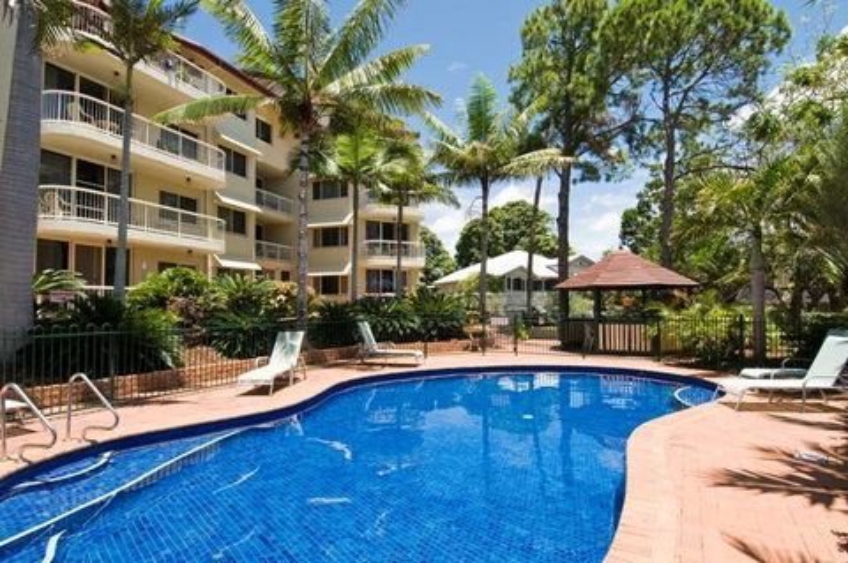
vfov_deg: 67.3
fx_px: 424
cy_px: 282
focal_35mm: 18
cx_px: 424
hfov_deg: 90.1
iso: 200
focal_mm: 12
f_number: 8
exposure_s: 1/250
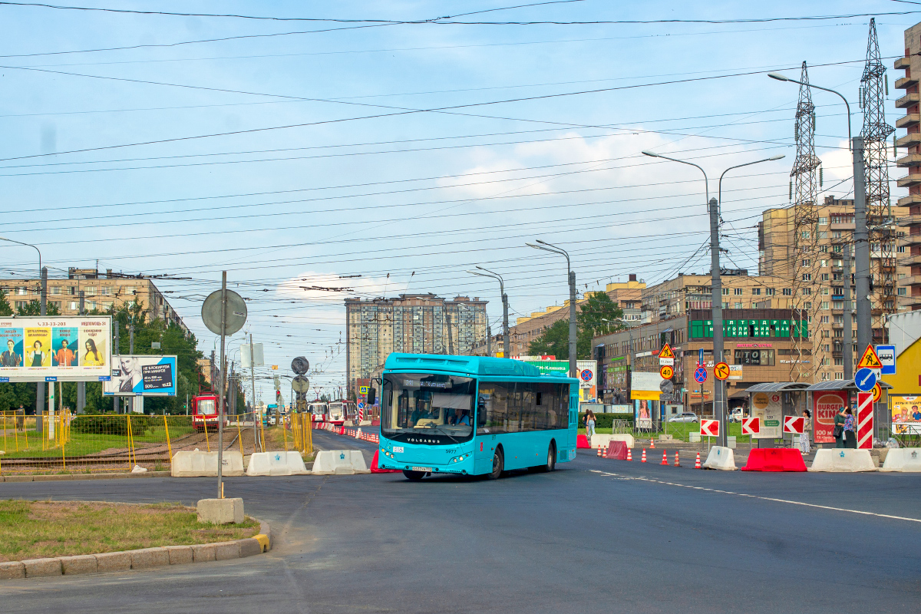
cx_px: 460
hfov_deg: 39.6
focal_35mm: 50
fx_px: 1279
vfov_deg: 27.0
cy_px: 307
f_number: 5.6
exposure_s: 1/800
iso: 125
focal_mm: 50
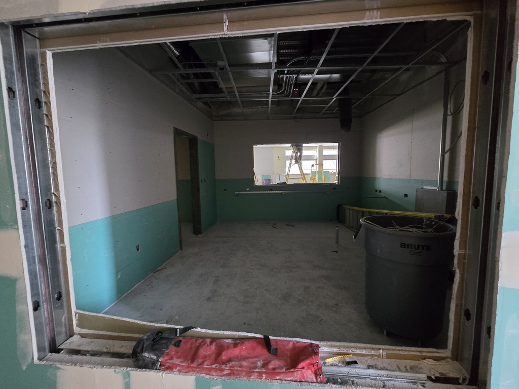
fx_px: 195
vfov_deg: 89.9
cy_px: 194
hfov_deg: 106.2
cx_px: 260
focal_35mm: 13
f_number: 2.2
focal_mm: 2.2
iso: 1250
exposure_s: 1/24
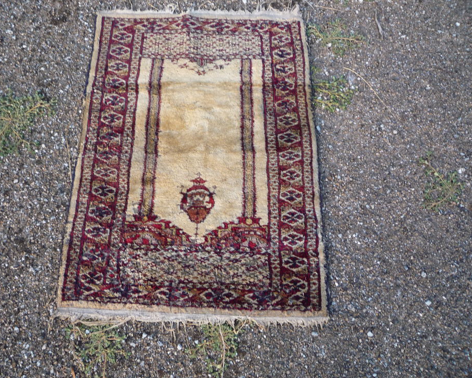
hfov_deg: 55.6
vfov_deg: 45.8
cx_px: 219
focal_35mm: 32
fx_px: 447
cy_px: 186
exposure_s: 1/30
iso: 160
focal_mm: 5.2
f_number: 3.3
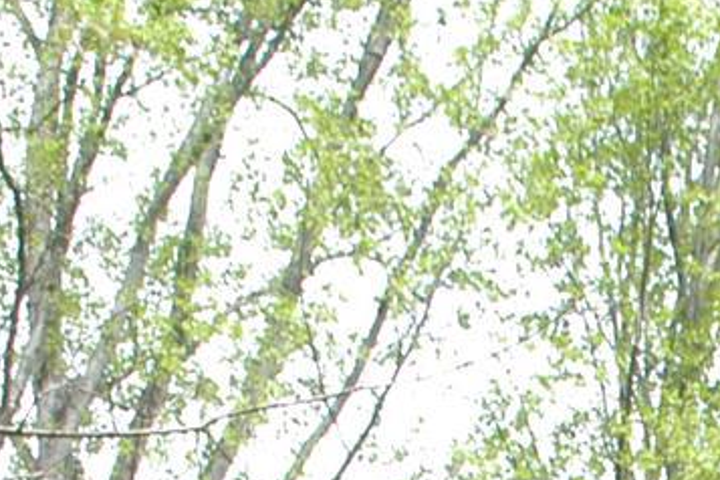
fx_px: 4297
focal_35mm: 215
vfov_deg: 6.0
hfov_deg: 9.2
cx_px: 1242
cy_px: 1328
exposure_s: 1/125
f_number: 11
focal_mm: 25
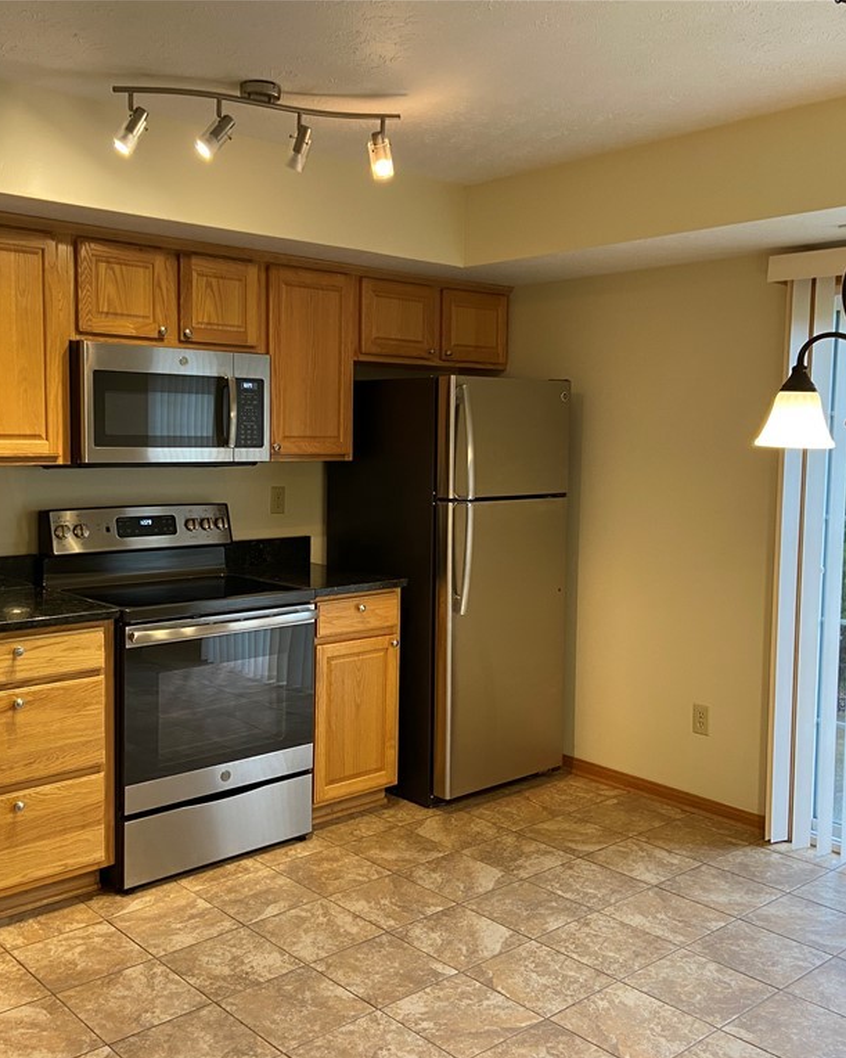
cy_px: 530
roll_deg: -0.5
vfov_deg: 52.8
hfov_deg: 43.2
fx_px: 1064
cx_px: 360
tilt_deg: -5.8
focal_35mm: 34
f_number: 1.8
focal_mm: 4.25
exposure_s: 1/60
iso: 125
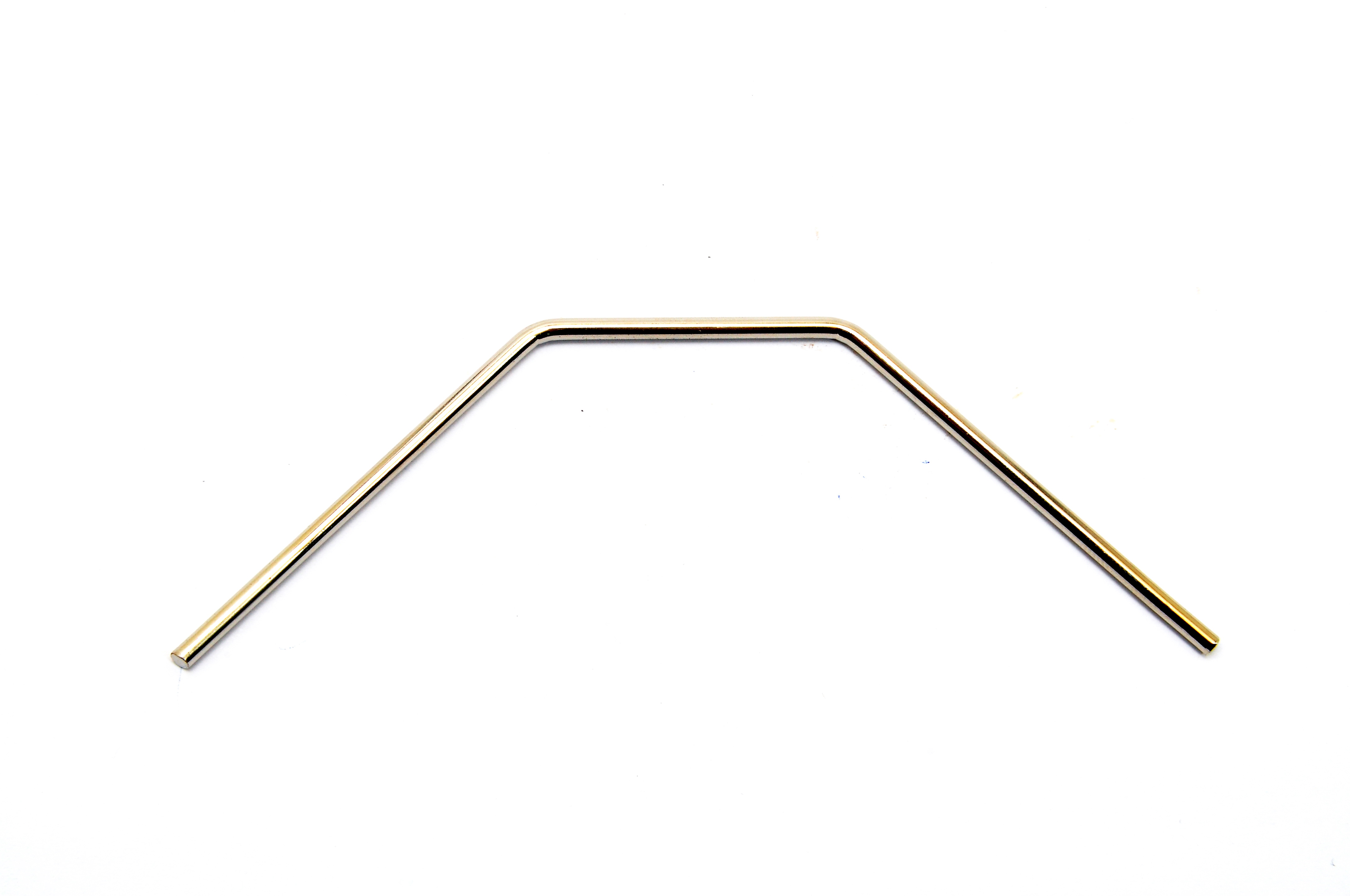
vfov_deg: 14.0
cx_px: 675
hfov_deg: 20.9
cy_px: 448
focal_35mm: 98
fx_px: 3652
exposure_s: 1/60
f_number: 22
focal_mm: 65
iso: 400
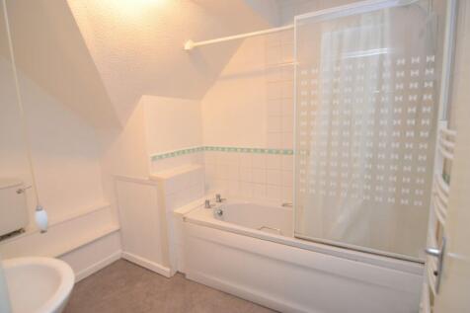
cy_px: 156
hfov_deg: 90.0
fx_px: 235
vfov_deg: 67.3
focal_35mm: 18
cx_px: 235
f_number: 3.5
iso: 800
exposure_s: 1/50
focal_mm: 12
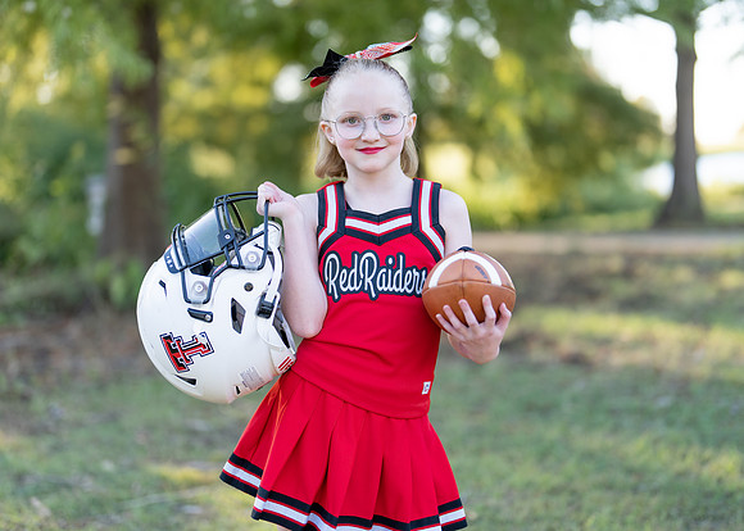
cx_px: 363
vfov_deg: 24.1
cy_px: 234
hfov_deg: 33.3
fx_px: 1246
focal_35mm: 59
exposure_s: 1/640
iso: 100
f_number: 1.2
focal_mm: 50
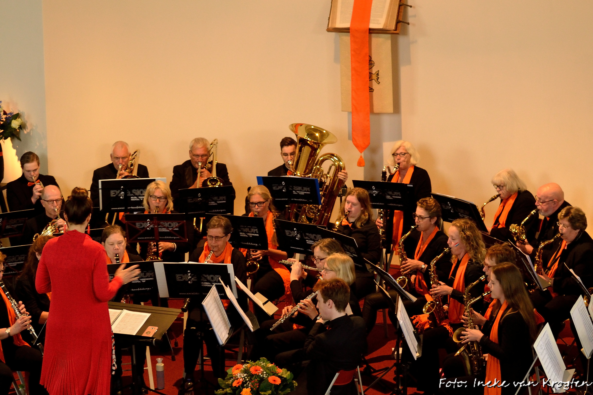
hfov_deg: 19.5
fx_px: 1729
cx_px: 296
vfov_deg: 13.0
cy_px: 198
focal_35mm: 105
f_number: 4.5
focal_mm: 70
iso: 1600
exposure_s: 1/50
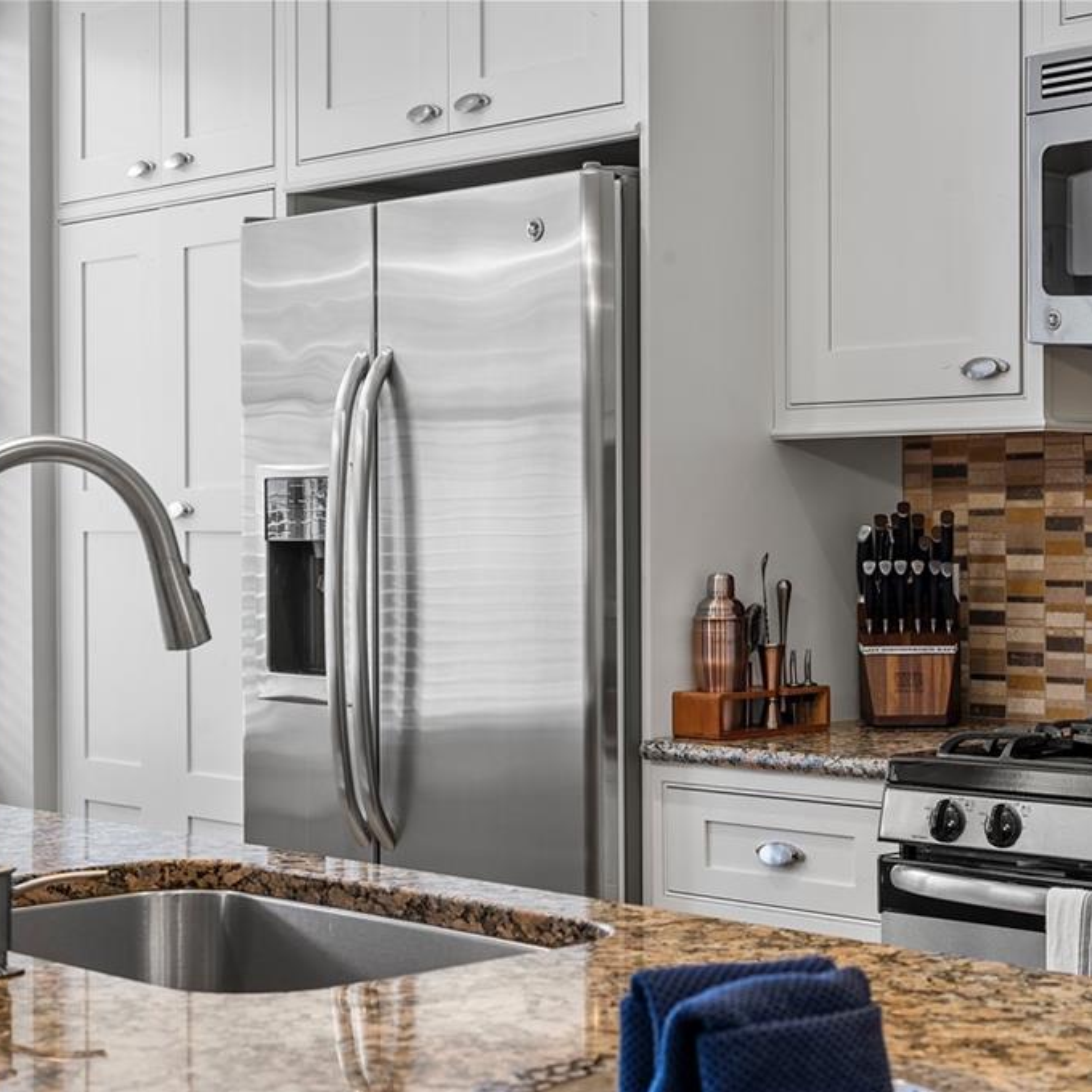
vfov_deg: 26.9
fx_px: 2284
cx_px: 702
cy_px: 547
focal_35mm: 64
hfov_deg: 26.8
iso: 200
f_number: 8
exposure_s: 1
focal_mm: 50
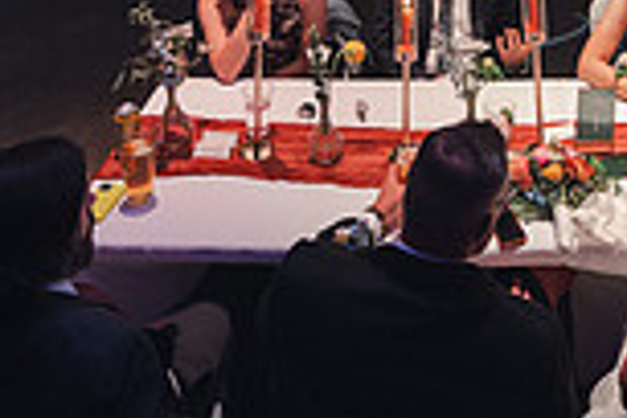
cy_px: -258
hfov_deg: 36.4
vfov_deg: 20.6
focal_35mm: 53
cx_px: 492
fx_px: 923
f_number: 4
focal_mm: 14
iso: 5000
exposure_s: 1/100
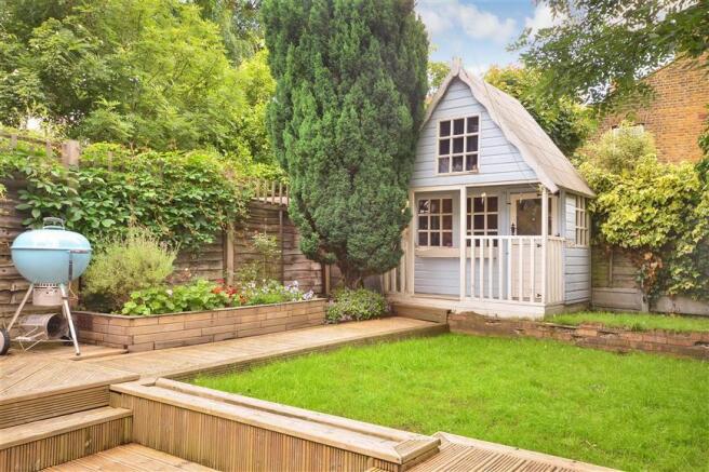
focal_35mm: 30
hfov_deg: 61.9
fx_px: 591
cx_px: 354
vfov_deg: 43.6
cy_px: 236
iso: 200
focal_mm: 20
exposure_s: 1/30
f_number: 7.1
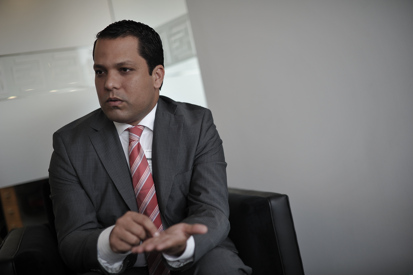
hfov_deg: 39.6
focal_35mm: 50
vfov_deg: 27.0
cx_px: 206
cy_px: 138
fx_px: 573
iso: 500
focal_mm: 50
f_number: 1.8
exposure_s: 1/400
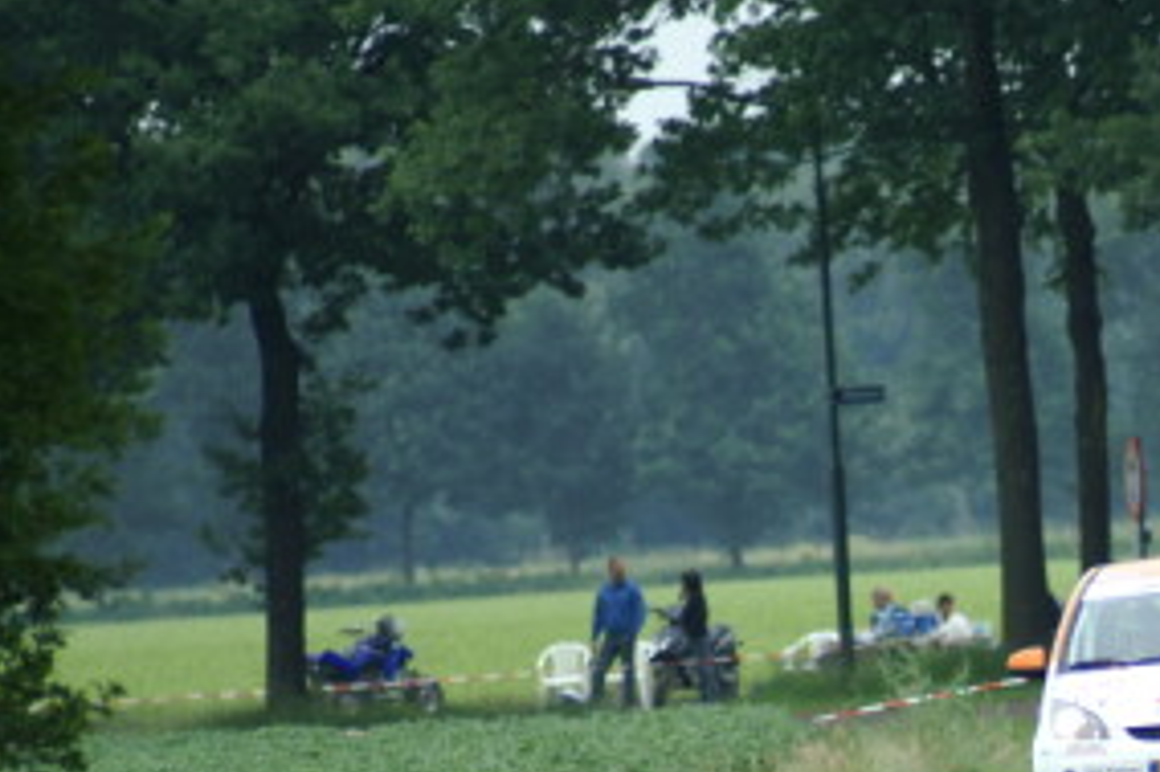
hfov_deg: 2.3
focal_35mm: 887
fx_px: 28563
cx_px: 1156
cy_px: 794
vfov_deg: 1.5
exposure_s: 1/500
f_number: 5.6
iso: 250
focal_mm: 280
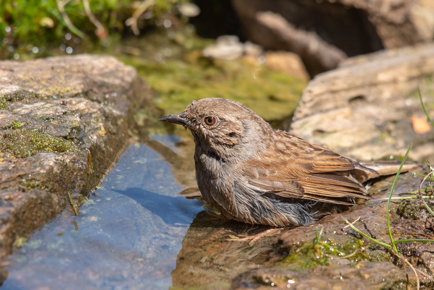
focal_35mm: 815
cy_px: 160
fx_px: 9826
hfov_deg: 2.5
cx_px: 246
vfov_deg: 1.7
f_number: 7.1
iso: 200
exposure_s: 1/400
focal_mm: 460
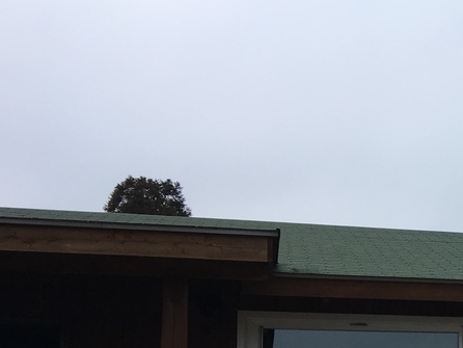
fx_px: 1044
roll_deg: +1.3
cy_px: 354
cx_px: 599
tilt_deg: +8.9
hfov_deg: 22.4
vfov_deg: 18.4
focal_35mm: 78
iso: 25
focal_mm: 4.15
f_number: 2.2
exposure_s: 1/874
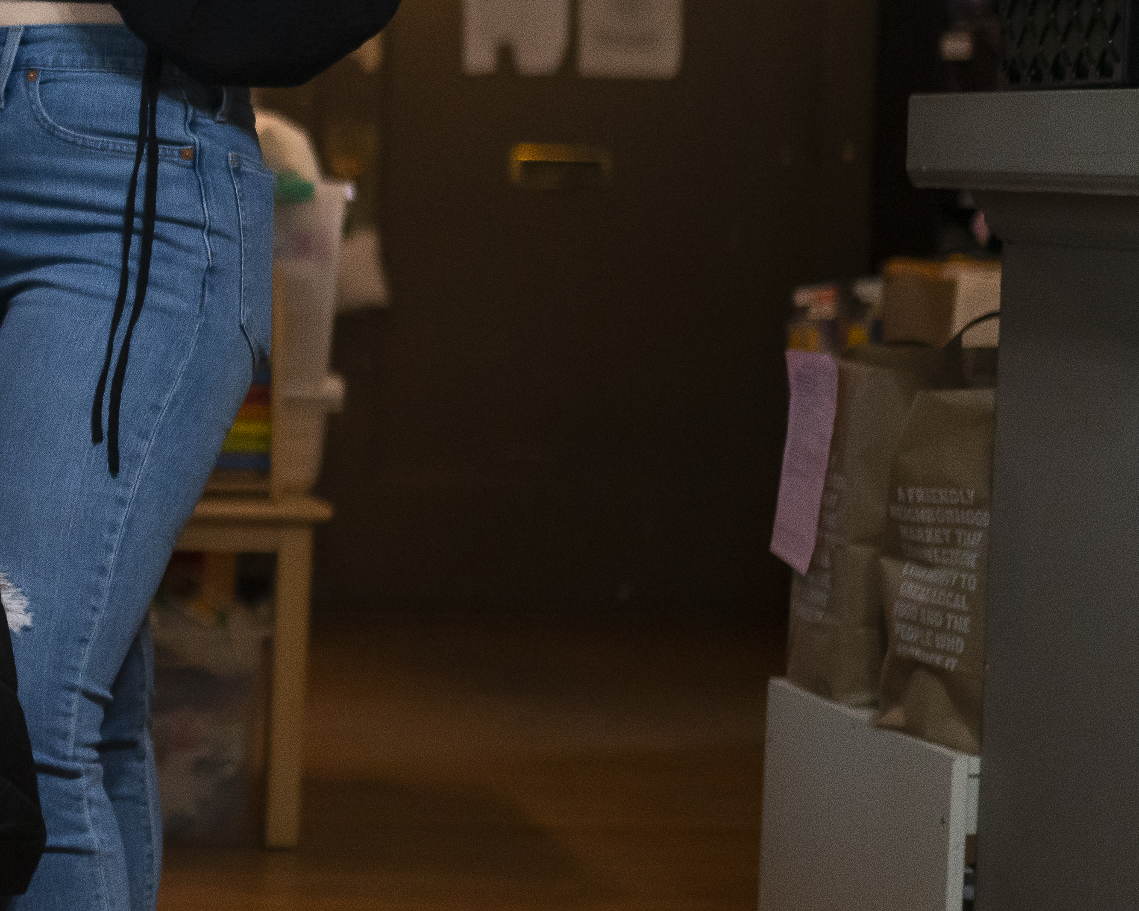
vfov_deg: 15.7
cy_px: 299
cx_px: -301
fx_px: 3304
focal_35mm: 98
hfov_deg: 18.3
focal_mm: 35
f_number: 1.4
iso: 4000
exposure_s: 1/1000
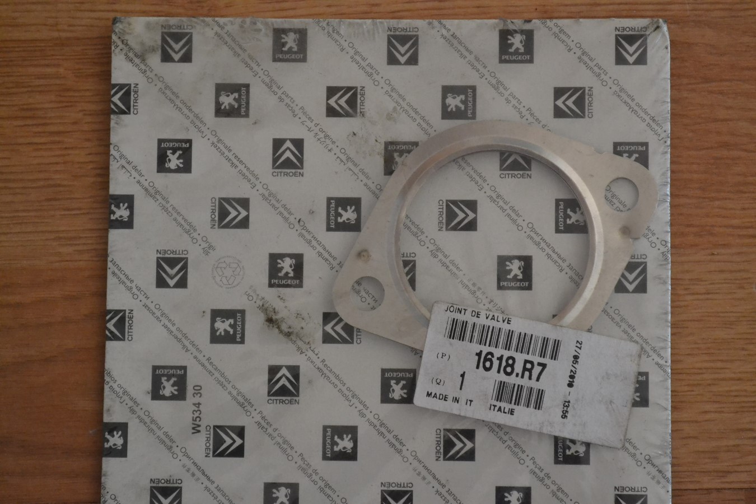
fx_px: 1732
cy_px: 252
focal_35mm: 82
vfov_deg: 16.6
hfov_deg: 24.6
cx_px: 378
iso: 3200
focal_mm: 55
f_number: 5.6
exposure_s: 1/60
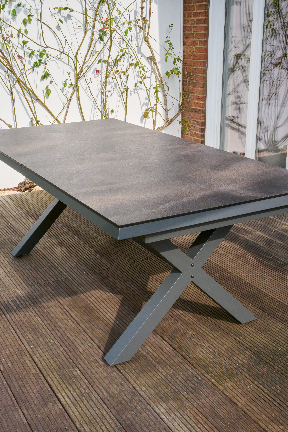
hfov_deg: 31.2
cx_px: 144
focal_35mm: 43
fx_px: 516
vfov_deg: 45.4
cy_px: 216
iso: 160
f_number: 22
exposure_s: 1/60
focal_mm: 43
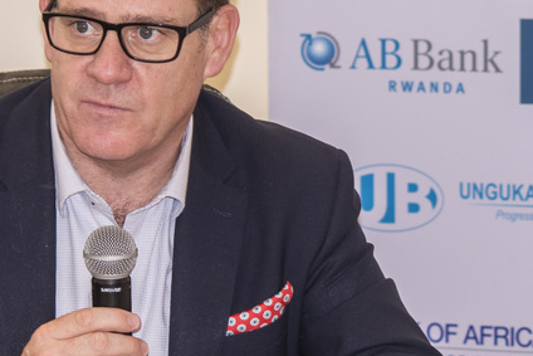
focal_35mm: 258
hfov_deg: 8.0
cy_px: 177
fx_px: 3821
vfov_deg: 5.3
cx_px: 278
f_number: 5
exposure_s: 1/100
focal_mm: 70
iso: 320
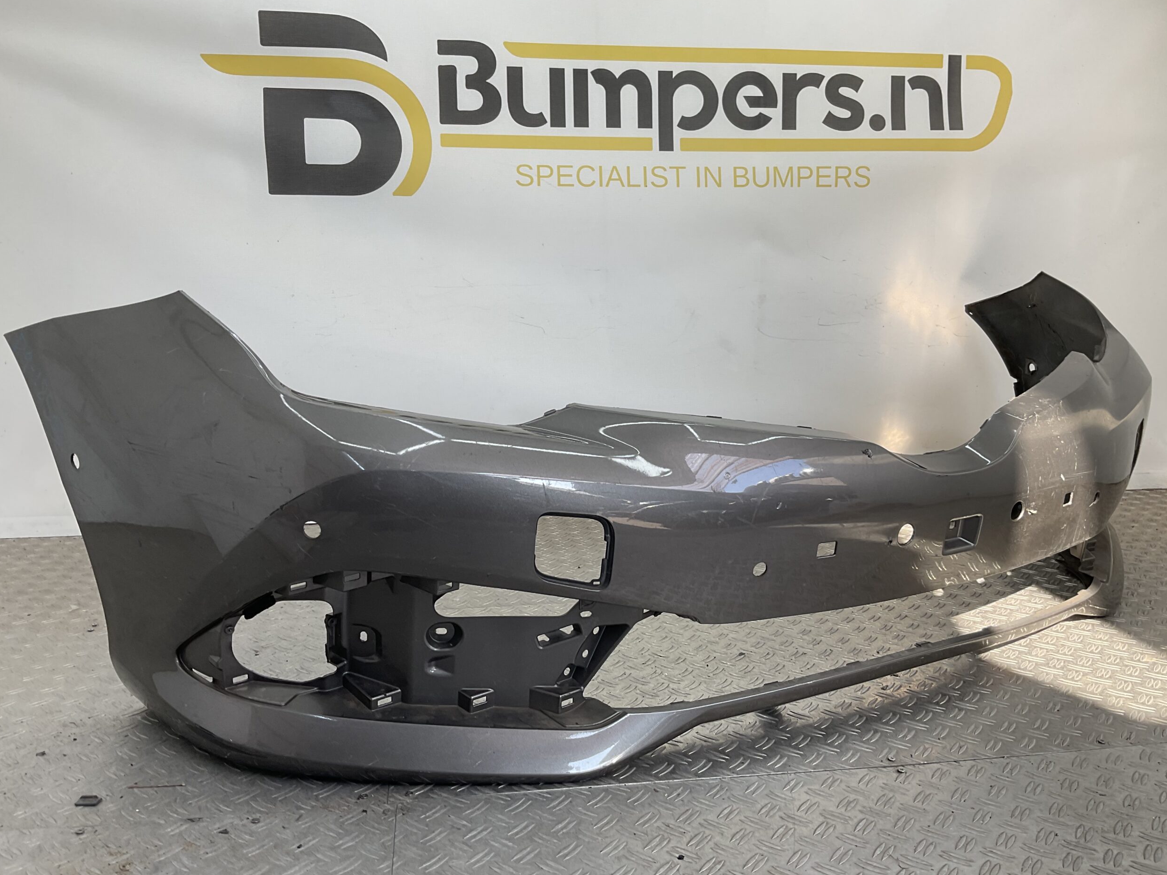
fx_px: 1011
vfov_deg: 46.8
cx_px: 599
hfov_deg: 60.0
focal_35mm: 30
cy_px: 431
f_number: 1.8
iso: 16
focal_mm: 3
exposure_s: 1/152
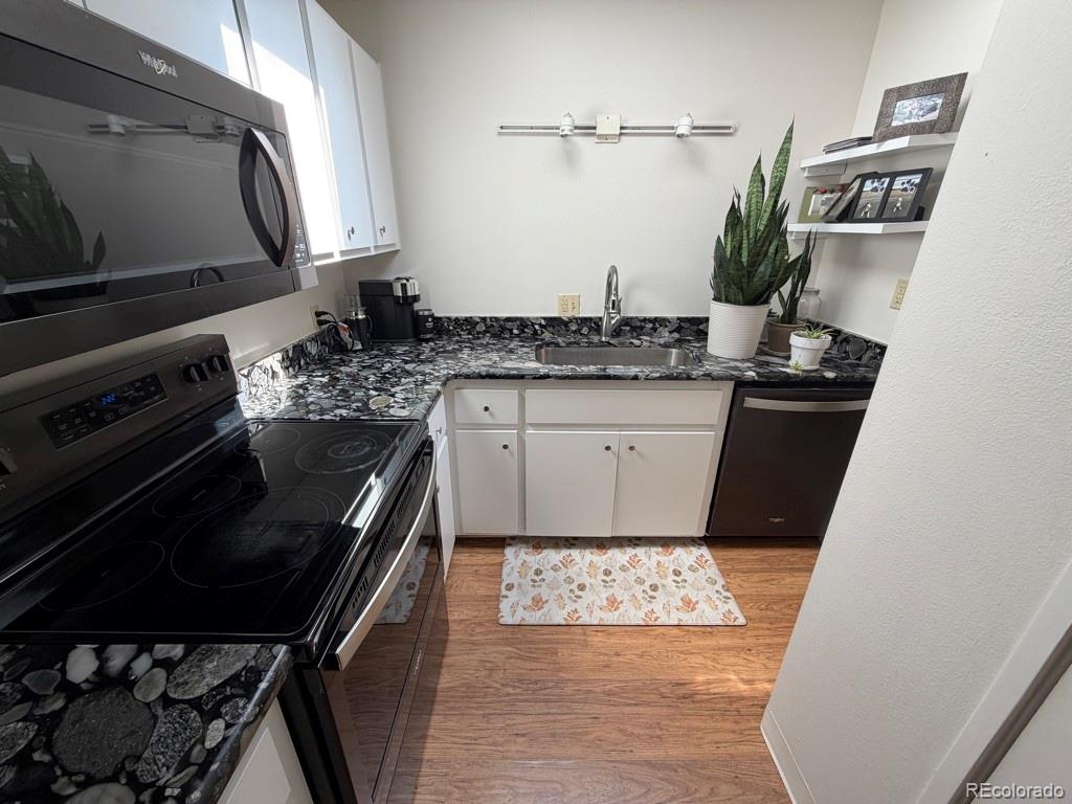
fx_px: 434
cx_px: 536
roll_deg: +0.5
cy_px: 402
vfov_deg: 85.7
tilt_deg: -22.3
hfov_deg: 102.1
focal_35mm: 14
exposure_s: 1/121
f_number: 2.2
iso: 80
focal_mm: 2.22
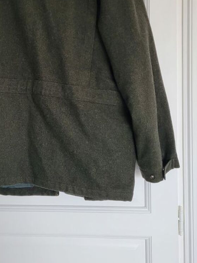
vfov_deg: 40.1
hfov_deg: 30.3
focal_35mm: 47
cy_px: 96
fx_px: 357
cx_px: 46
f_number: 1.8
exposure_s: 1/50
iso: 250
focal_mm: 5.4
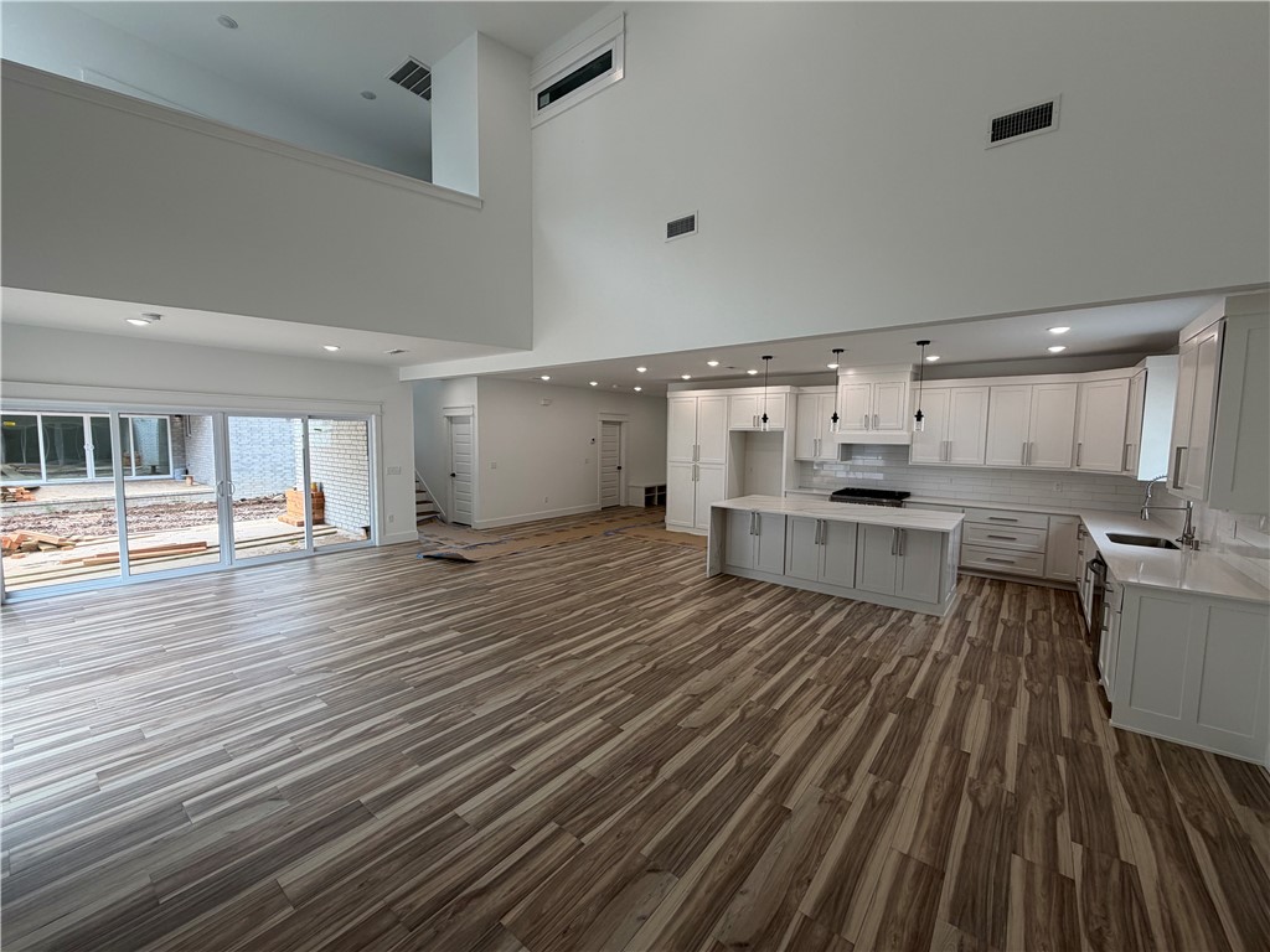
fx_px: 514
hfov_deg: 102.1
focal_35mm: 14
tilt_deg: -4.8
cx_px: 635
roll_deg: -0.8
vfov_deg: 85.7
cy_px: 476
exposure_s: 1/120
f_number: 2.2
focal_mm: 2.22
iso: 50
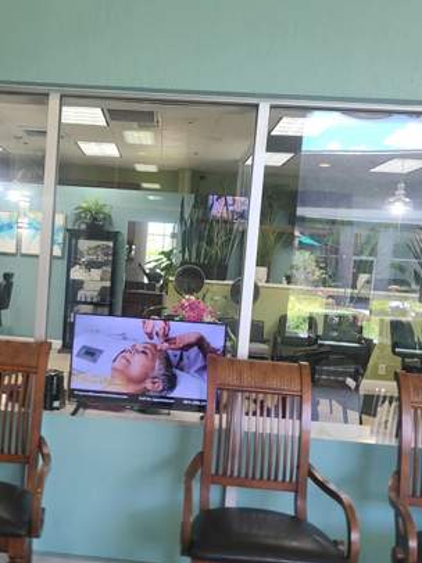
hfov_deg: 34.4
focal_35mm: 41
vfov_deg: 45.8
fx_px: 667
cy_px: 300
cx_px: 111
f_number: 1.8
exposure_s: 1/60
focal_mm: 5.4
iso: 80
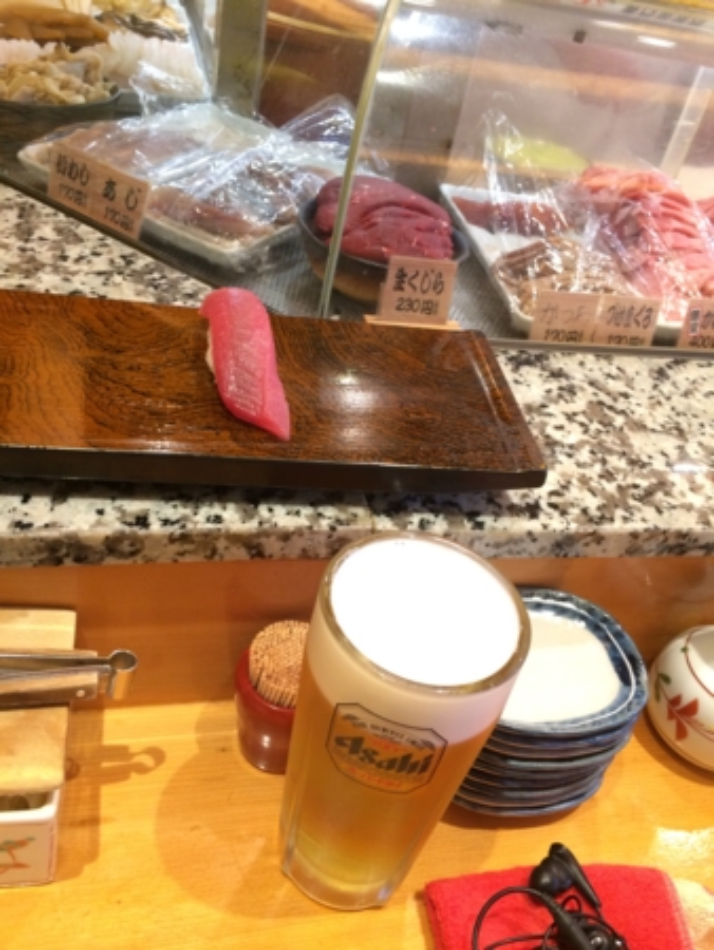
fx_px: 797
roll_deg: -10.1
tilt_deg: -39.3
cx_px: 357
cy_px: 475
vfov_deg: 61.6
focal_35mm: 29
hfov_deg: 48.3
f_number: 2.2
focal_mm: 4.15
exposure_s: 1/30
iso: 125
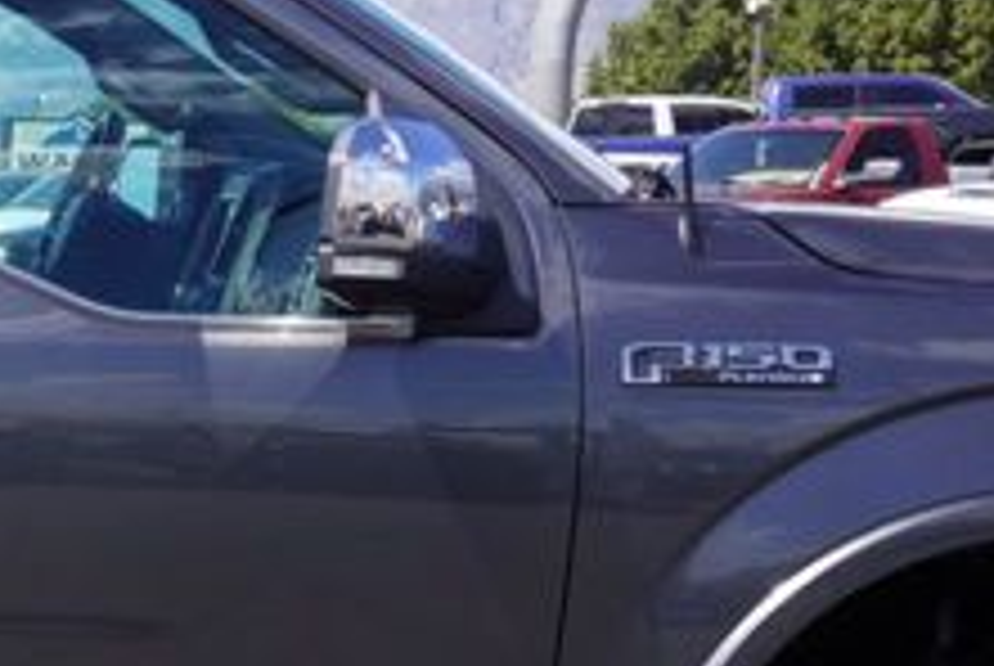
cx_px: -472
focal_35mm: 111
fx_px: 3069
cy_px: 698
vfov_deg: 12.2
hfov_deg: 16.8
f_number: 9
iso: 100
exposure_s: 1/125
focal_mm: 16
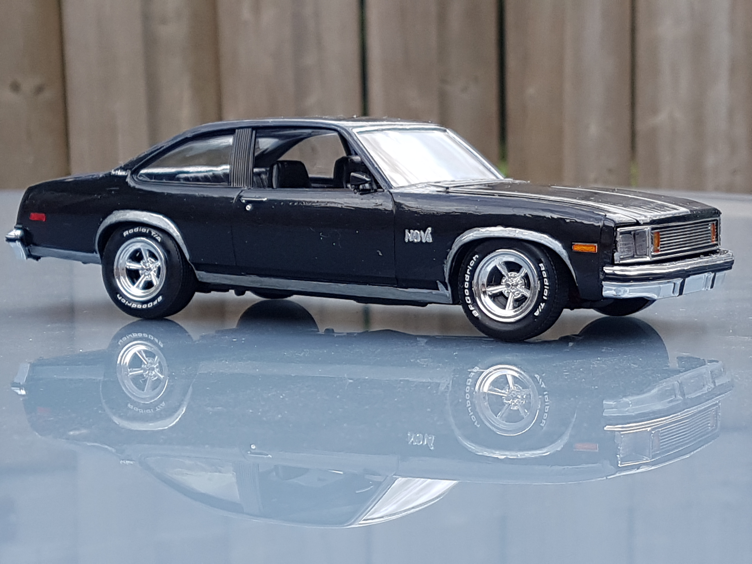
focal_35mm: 26
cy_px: 282
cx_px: 376
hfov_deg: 67.3
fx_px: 565
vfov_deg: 53.1
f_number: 1.7
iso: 40
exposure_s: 1/730
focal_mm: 4.2
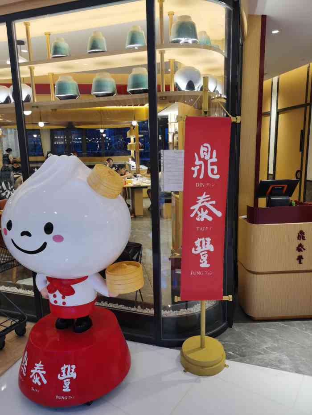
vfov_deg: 65.3
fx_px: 324
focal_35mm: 27
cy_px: 208
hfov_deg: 51.4
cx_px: 156
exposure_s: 1/100
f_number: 1.8
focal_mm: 5.58
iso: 100
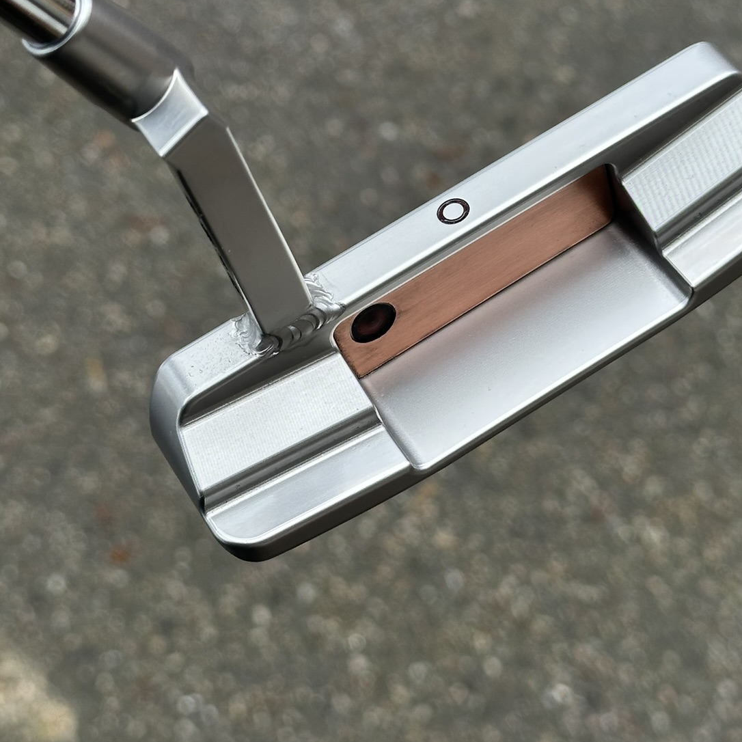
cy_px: 200
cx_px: 470
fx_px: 1940
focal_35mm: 80
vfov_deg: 21.5
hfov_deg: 21.6
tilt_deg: -58.7
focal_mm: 6.86
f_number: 1.78
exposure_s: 1/179
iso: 50
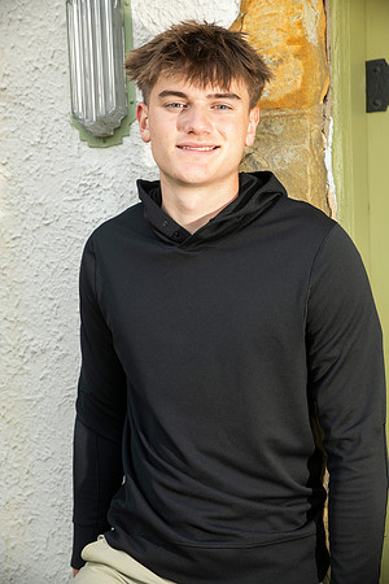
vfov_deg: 34.5
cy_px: 292
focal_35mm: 58
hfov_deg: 23.4
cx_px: 194
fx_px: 940
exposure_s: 1/160
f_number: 5.6
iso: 320
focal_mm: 58
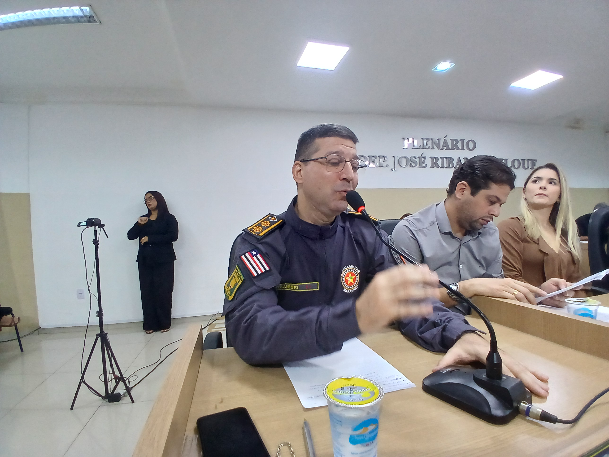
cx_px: 304
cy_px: 228
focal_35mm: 17
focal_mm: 1.4
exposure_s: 1/33.3
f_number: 2.2
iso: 125
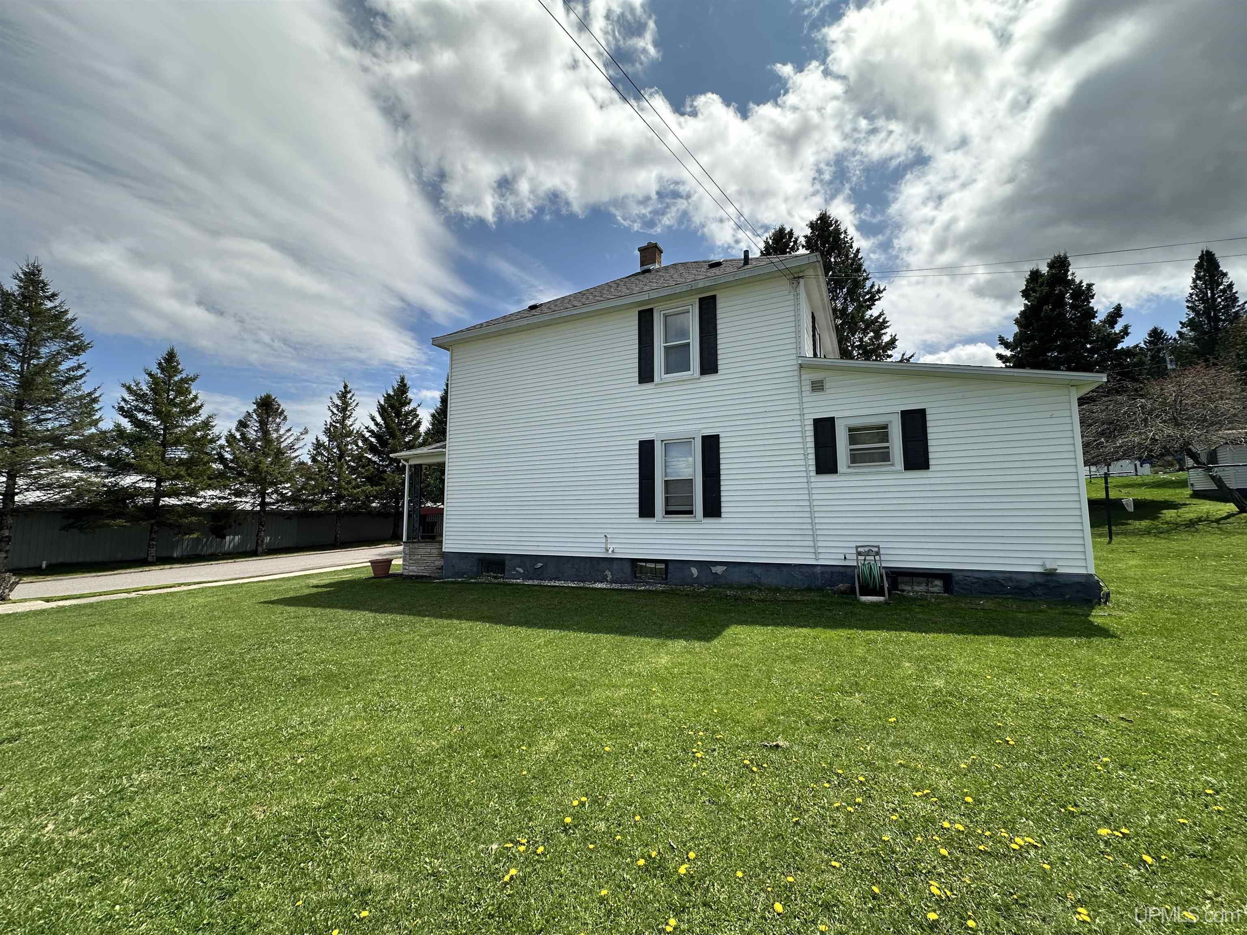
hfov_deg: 102.1
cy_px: 468
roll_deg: +0.6
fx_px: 504
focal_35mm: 14
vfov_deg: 85.7
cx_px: 624
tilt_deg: +6.0
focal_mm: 2.22
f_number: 2.2
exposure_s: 1/2092
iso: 50
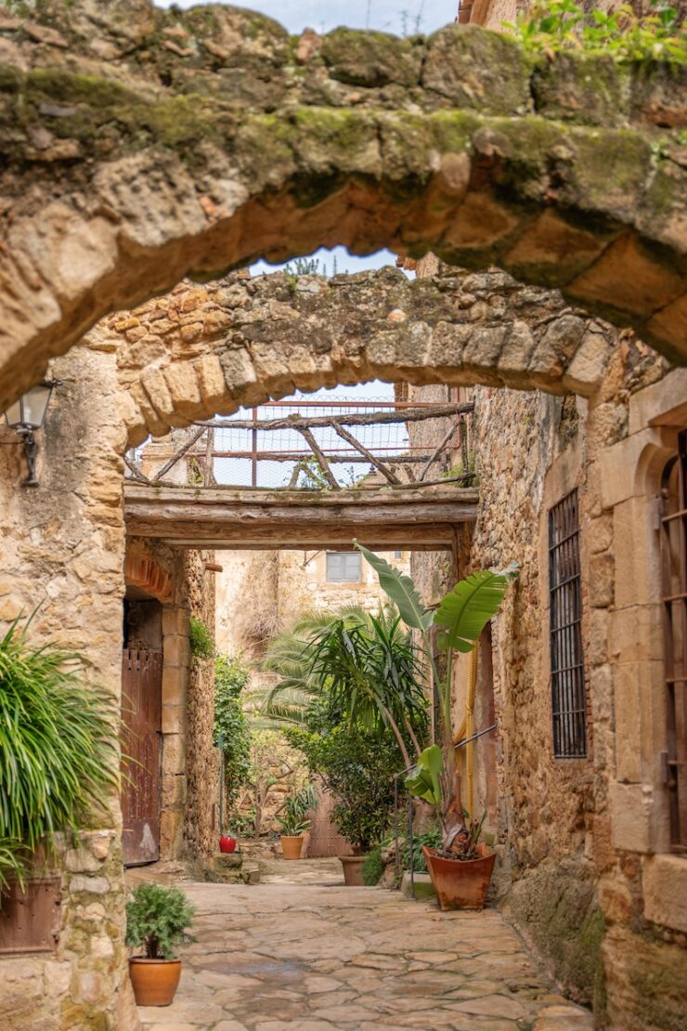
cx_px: 344
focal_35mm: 44
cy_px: 516
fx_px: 1257
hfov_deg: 30.6
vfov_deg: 44.6
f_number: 2.8
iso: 160
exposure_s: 1/800
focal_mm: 43.9
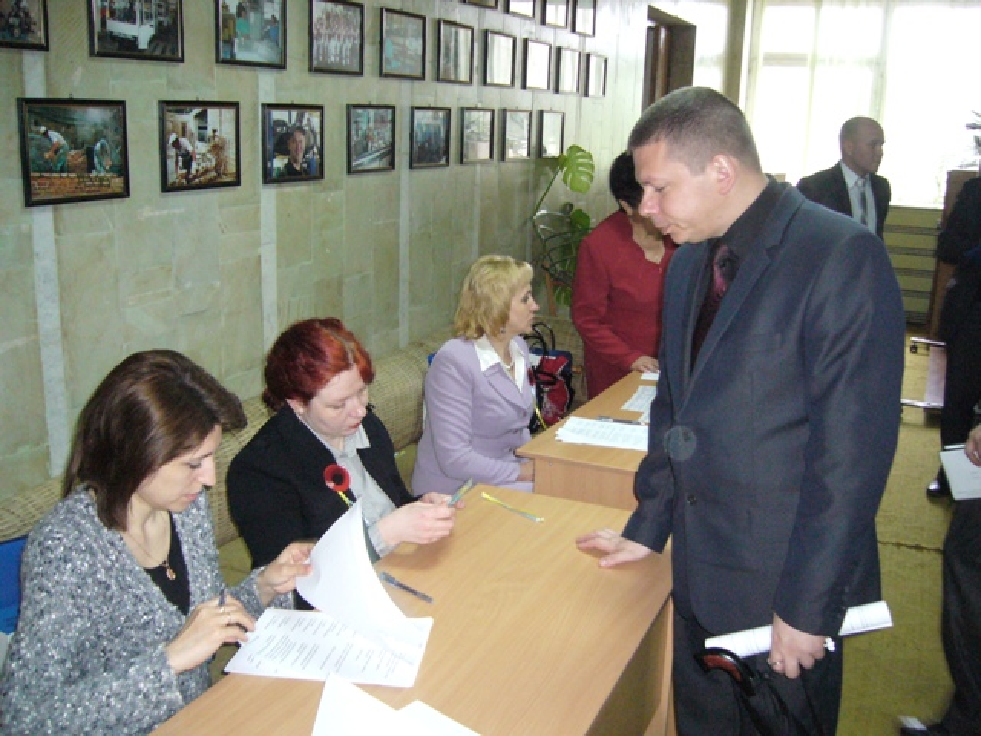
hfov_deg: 52.6
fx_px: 992
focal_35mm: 35
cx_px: 490
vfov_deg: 40.7
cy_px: 368
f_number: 2.8
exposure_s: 1/30
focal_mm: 5.8
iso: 400
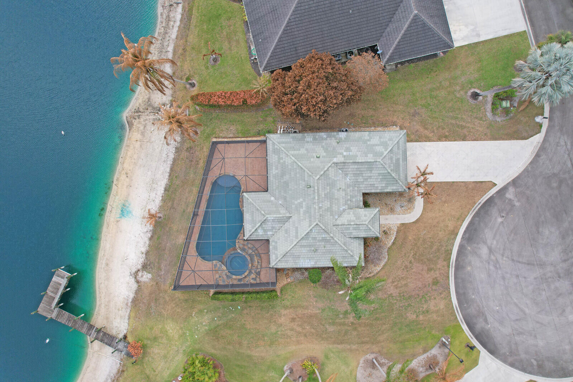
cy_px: 191
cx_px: 286
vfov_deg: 57.2
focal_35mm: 22
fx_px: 350
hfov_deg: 78.6
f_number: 2.8
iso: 120
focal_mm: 8.38
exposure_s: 1/500
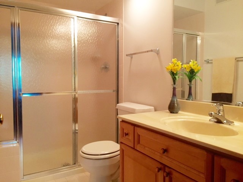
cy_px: 91
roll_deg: -0.5
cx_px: 122
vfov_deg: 48.2
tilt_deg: -2.3
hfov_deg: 61.7
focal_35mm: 29
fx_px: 204
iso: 80
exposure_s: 1/30
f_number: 2.2
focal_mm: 4.15
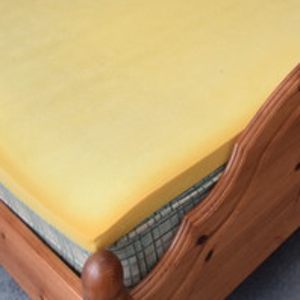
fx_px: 647
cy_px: -169
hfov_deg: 25.1
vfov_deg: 21.3
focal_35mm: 66
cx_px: 288
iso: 800
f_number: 5.6
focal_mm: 10
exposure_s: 1/125
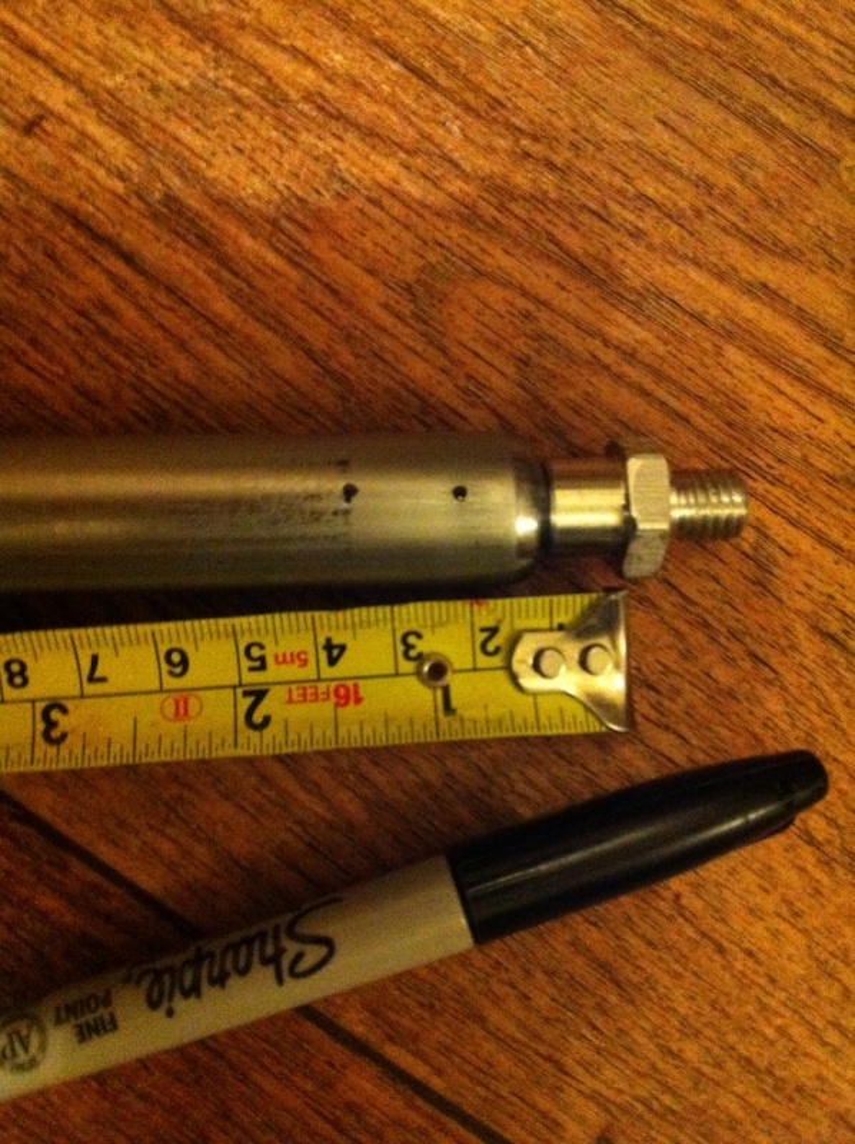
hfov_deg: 40.6
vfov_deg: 52.7
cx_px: 428
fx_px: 1155
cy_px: 572
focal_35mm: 35
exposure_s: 1/15
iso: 1000
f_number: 2.8
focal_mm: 3.85
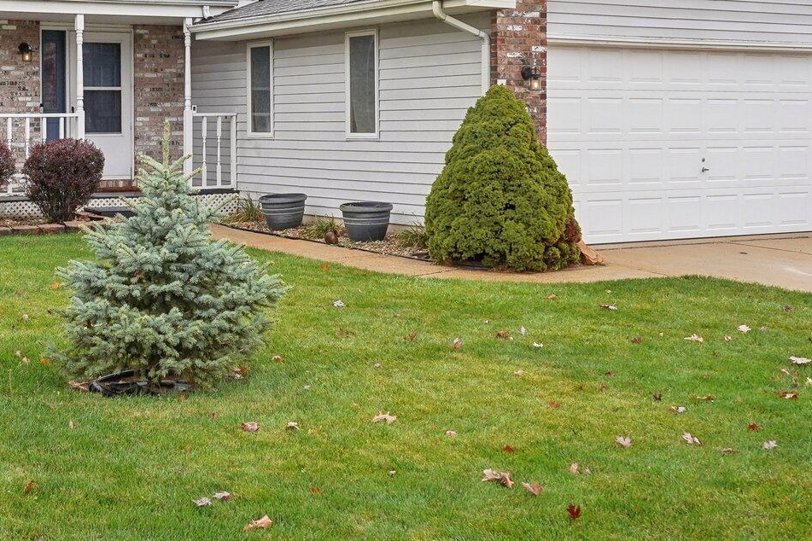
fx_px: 1263
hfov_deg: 35.1
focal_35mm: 56
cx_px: 234
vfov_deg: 23.0
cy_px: -31
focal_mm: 26
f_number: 6.3
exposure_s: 1/250
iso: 400
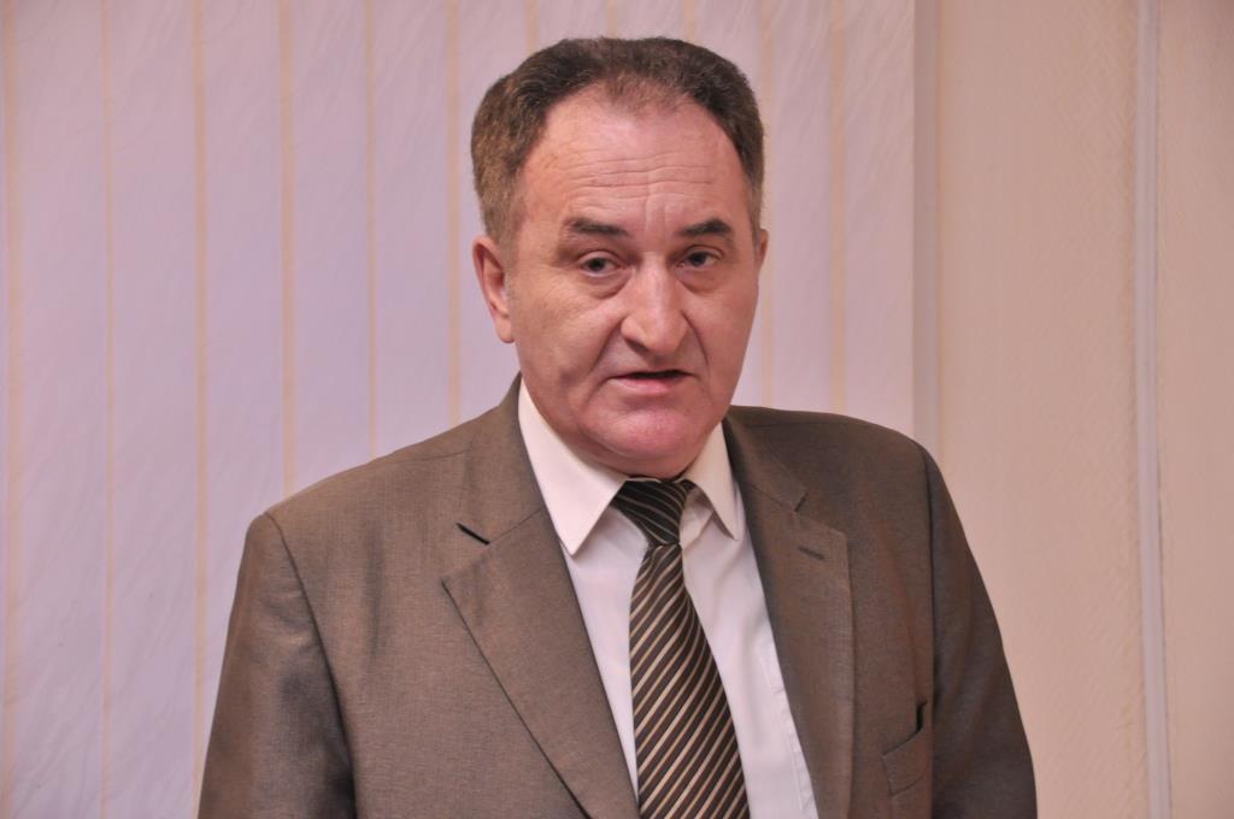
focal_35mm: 112
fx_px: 3851
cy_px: 410
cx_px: 617
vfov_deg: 12.1
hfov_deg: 18.2
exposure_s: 1/30
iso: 1000
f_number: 5
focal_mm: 75
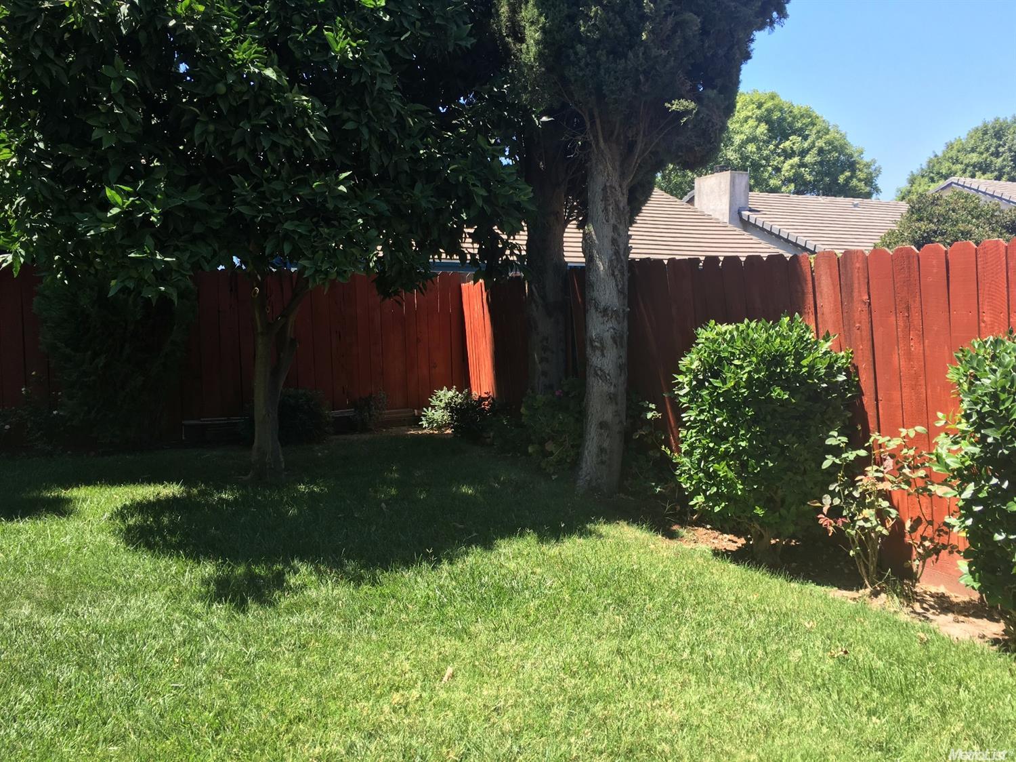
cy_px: 381
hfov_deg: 61.7
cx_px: 508
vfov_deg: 48.2
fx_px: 851
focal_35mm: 29
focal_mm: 4.15
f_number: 2.2
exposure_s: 1/420
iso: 25
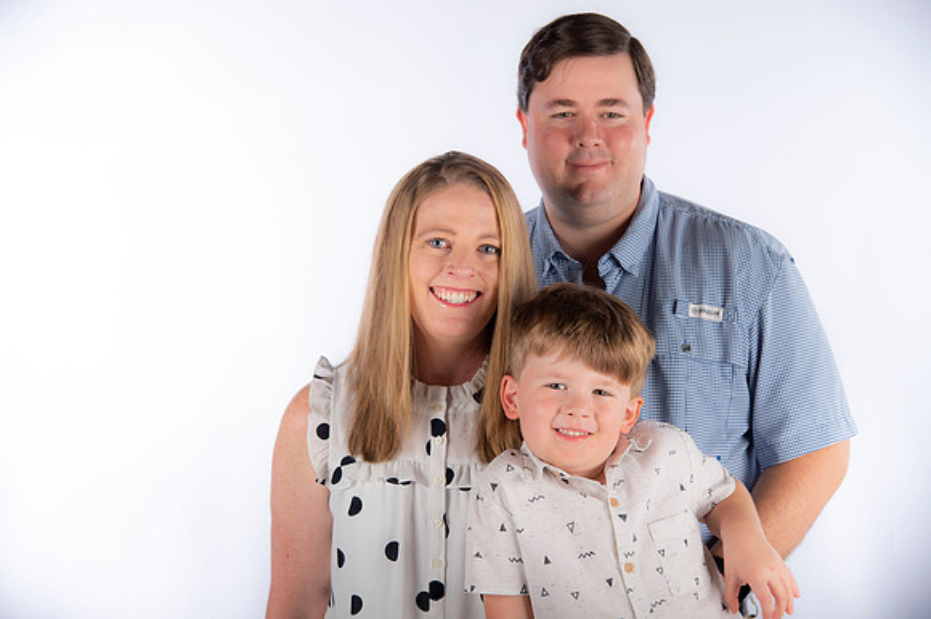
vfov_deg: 18.2
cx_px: 466
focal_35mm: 75
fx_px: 1938
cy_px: 310
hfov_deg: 27.0
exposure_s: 1/200
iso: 100
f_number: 5
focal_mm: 75
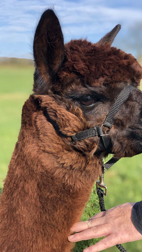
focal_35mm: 63
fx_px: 422
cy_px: 126
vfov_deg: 33.3
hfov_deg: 19.1
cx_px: 91
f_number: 2.8
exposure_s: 1/209
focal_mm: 6.6
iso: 20
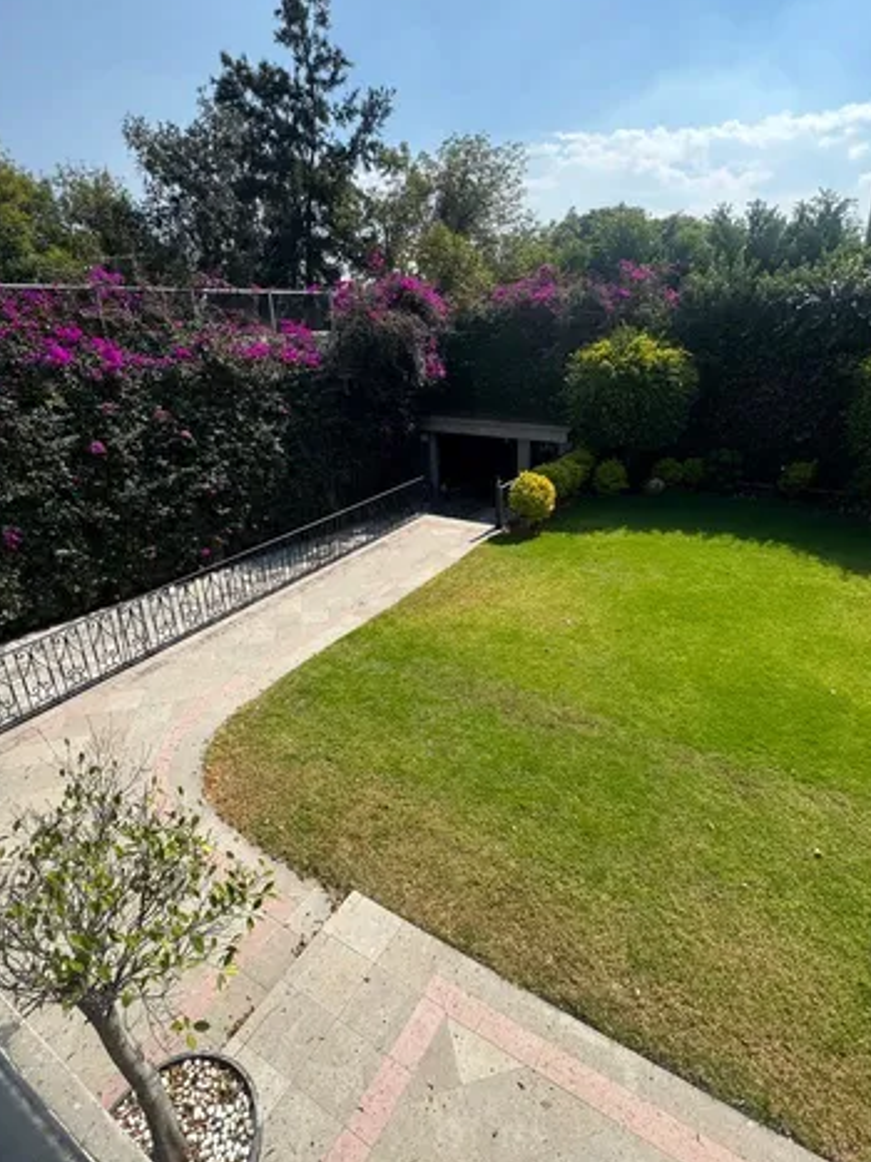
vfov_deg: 87.7
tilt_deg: -19.8
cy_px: 547
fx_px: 604
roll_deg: -1.1
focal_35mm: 18
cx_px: 443
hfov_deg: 71.6
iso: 50
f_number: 2.2
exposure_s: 1/1078
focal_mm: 2.22
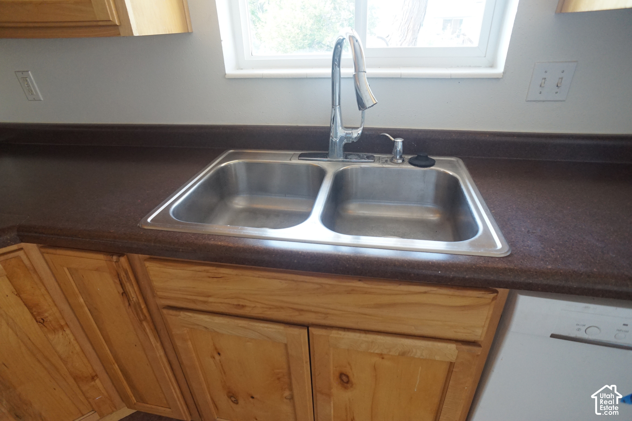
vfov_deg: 53.1
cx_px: 316
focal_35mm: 24
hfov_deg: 73.8
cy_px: 210
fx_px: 421
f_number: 4
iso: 1250
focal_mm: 16
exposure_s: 1/160
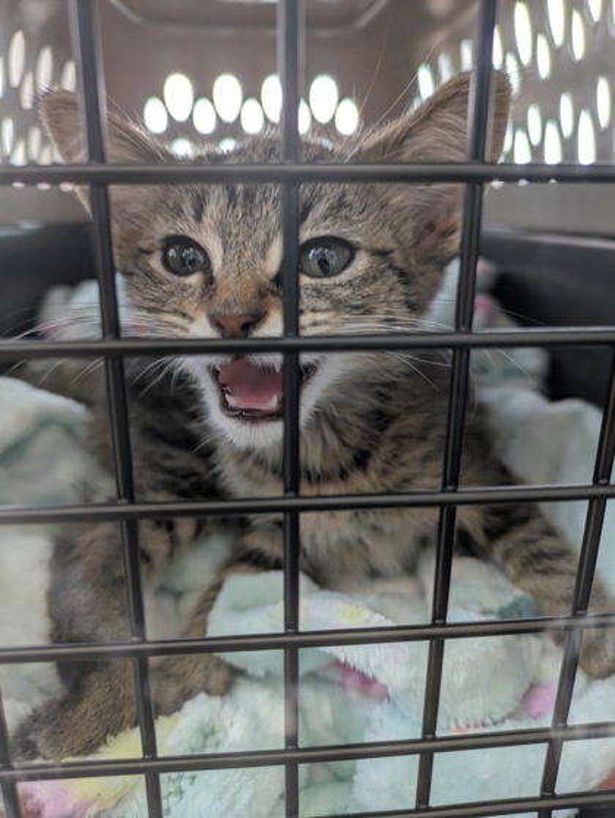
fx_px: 592
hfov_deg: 54.9
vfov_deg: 69.4
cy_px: 409
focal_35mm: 25
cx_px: 308
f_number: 1.89
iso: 92
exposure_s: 1/120
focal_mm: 5.43
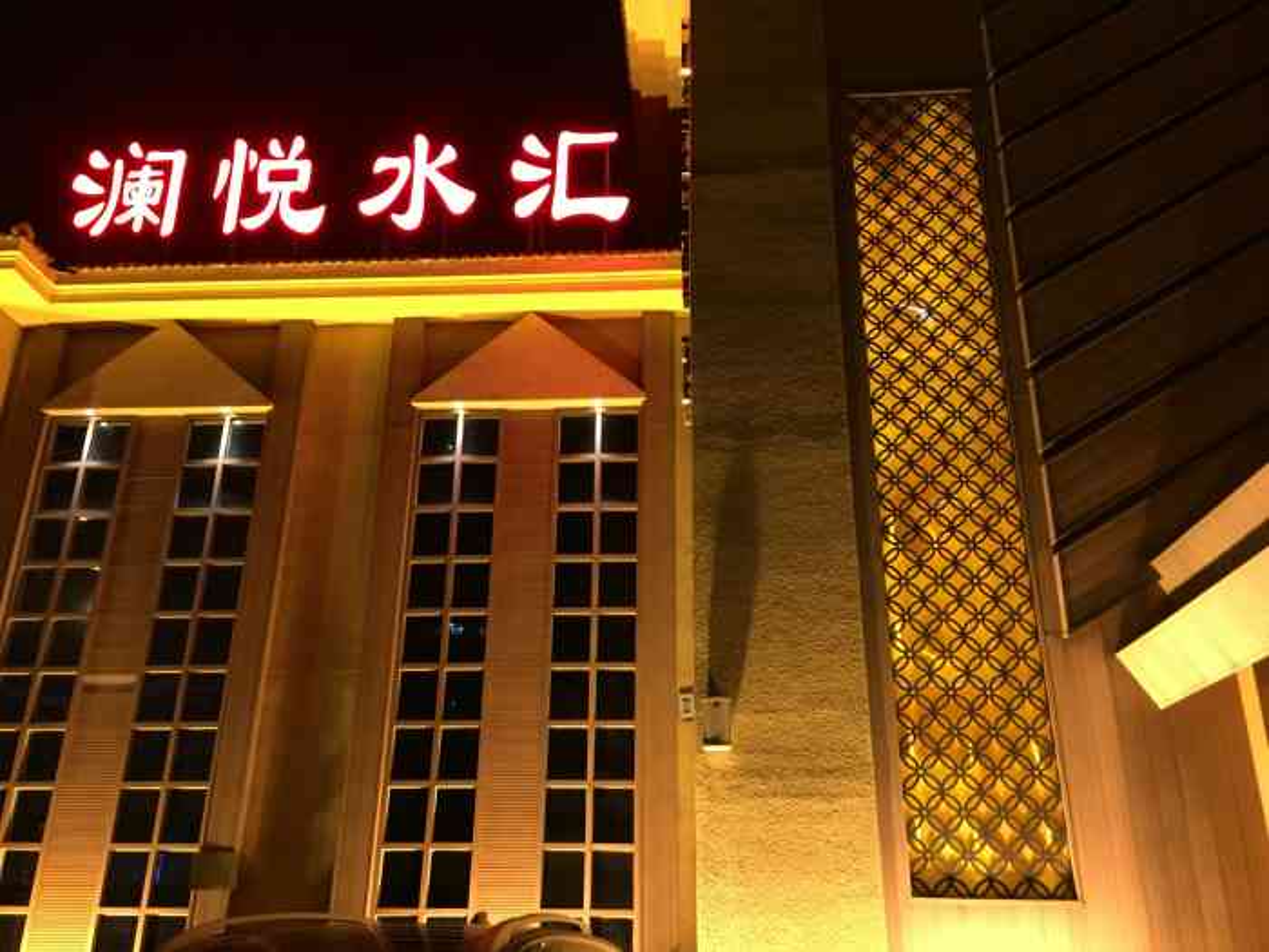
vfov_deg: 48.2
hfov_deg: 61.7
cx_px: 634
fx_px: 1063
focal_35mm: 29
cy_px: 476
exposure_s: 1/20
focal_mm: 4.15
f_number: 2.2
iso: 250
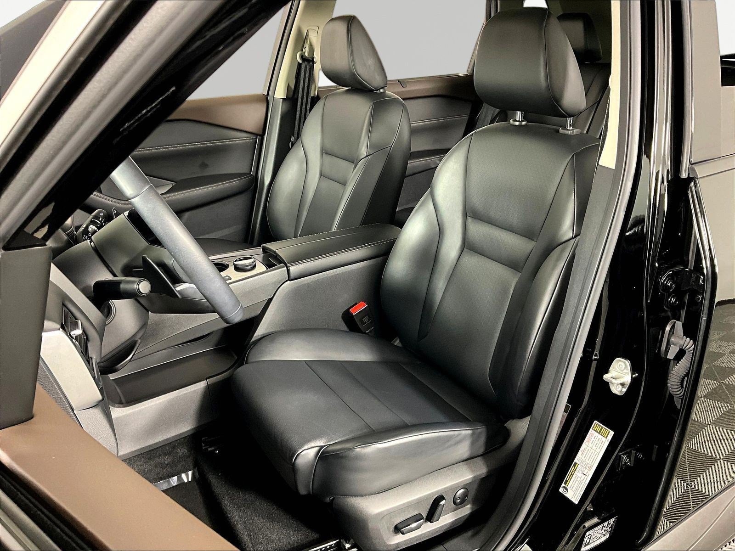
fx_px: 616
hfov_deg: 61.7
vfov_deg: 48.2
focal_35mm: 29
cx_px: 368
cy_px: 276
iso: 250
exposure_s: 1/60
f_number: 1.8
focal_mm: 3
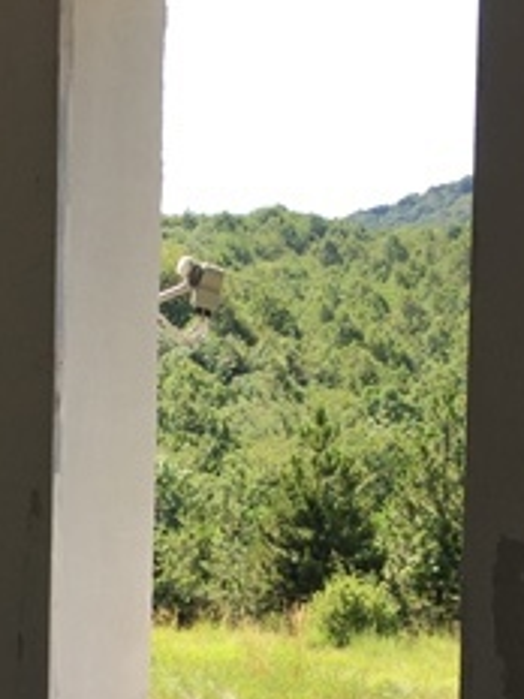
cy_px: 476
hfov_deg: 18.4
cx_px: 184
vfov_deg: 24.3
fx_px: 1615
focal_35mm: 80
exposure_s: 1/659
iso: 32
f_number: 2.2
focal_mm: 4.15
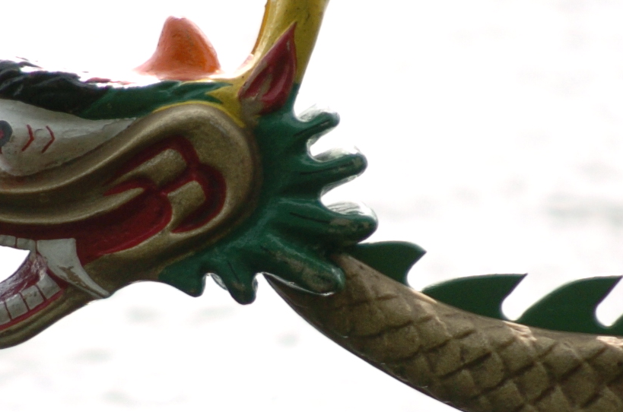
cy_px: 253
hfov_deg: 2.3
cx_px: 260
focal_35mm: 903
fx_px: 15591
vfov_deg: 1.5
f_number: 2.8
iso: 200
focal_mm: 200
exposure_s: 1/2500
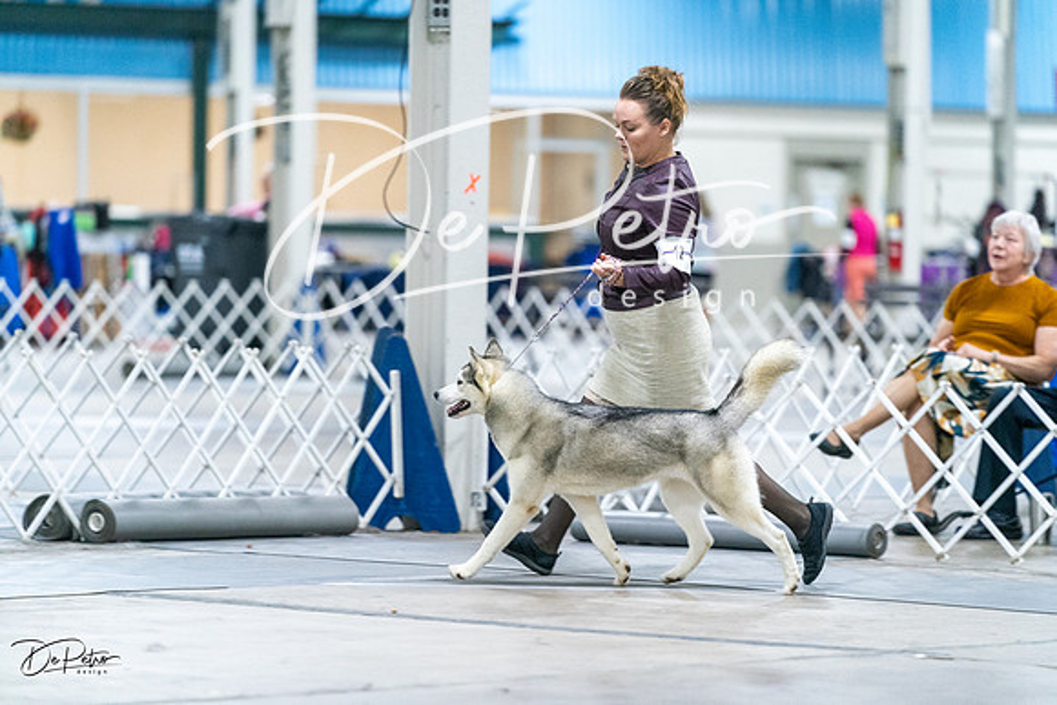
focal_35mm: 195
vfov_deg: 7.0
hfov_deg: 10.5
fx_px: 5726
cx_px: 528
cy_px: 352
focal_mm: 195
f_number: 3.2
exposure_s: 1/250
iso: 6400
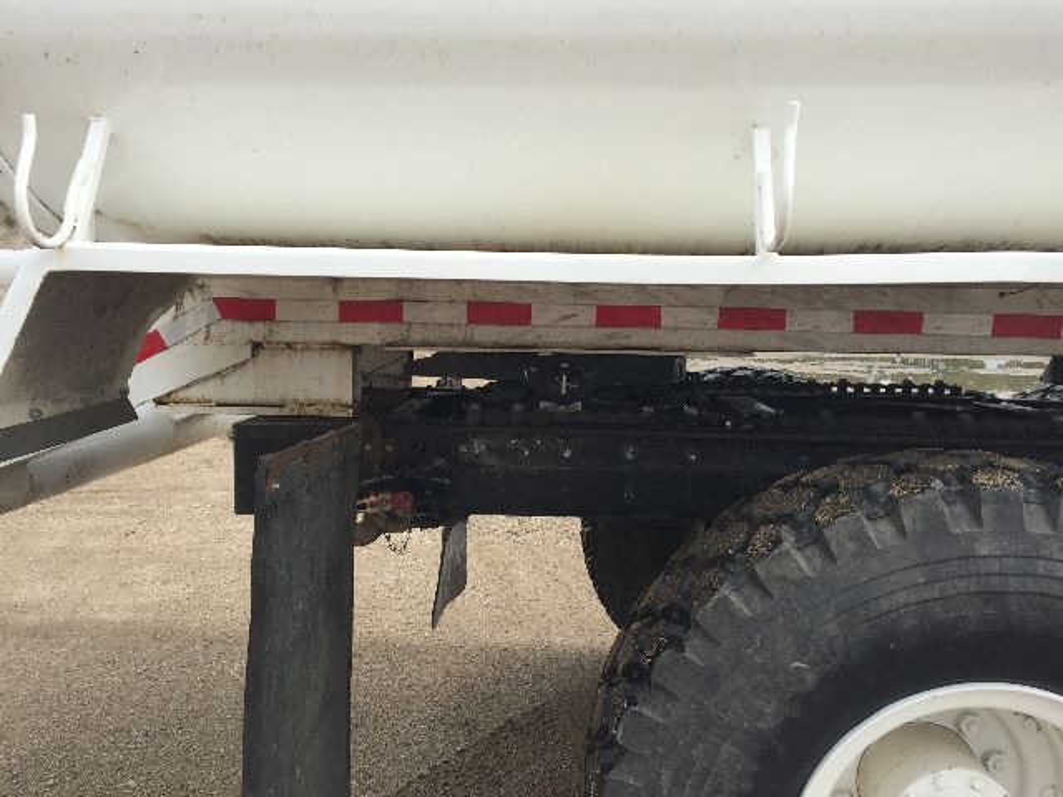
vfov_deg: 48.2
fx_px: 891
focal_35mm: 29
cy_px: 398
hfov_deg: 61.7
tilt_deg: -8.6
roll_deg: -1.4
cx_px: 532
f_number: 2.2
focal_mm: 4.15
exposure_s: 1/1236
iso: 32
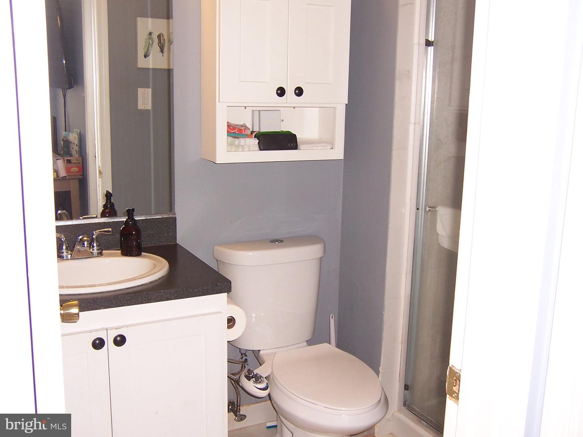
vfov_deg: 36.0
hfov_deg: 46.8
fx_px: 674
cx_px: 292
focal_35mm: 40
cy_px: 218
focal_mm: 6.7
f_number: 3.4
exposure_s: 1/60
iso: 80
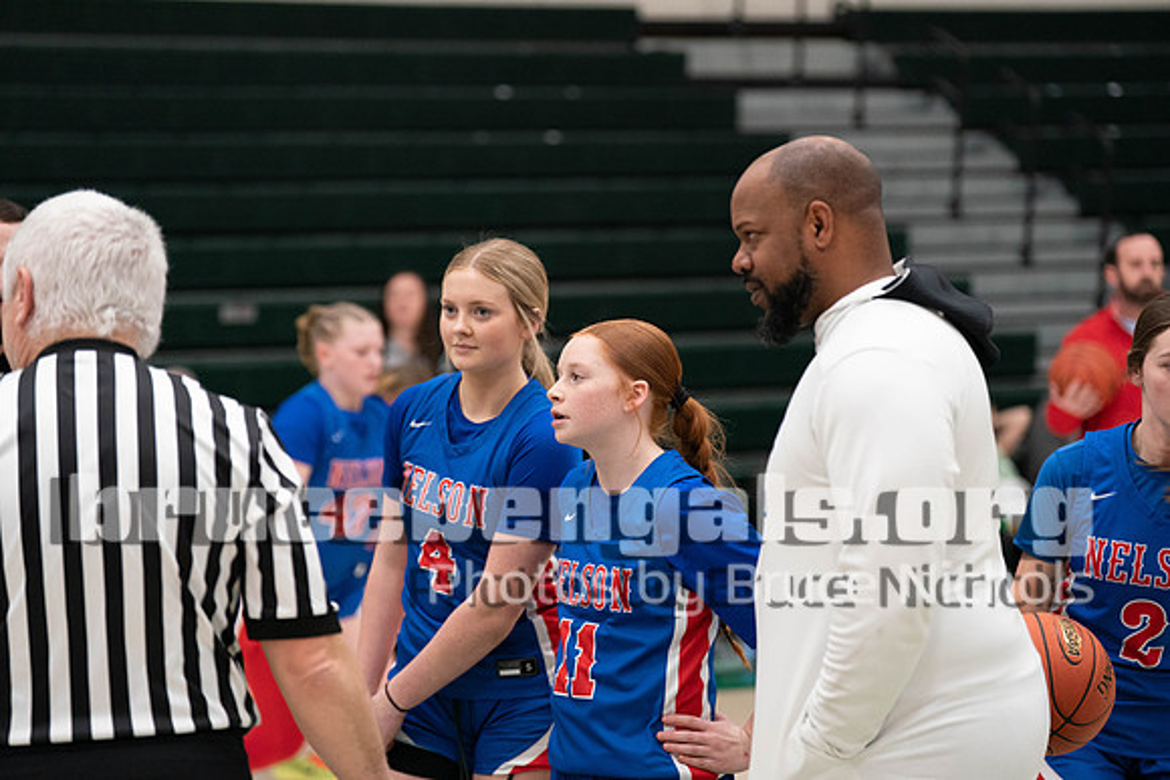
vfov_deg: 12.6
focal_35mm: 109
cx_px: 585
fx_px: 3543
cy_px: 390
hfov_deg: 18.8
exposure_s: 1/1000
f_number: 2.8
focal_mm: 109
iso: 4000
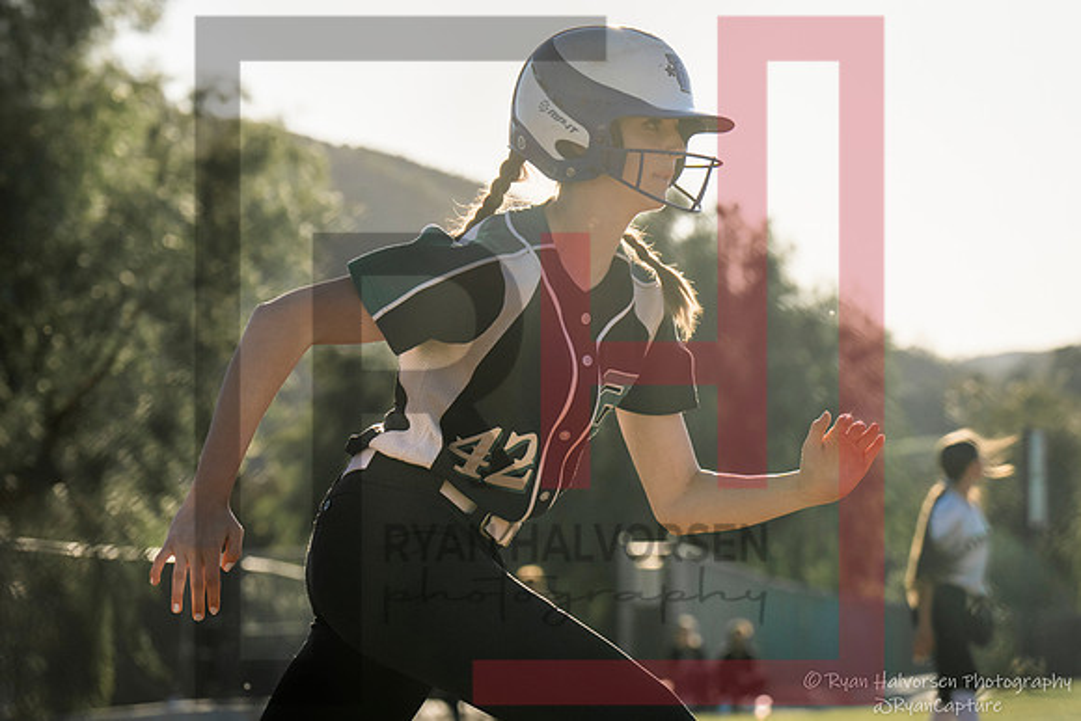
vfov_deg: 8.0
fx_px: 5118
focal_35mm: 170
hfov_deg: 12.0
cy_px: 119
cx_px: 880
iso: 250
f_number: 4.5
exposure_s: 1/2500
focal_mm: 100
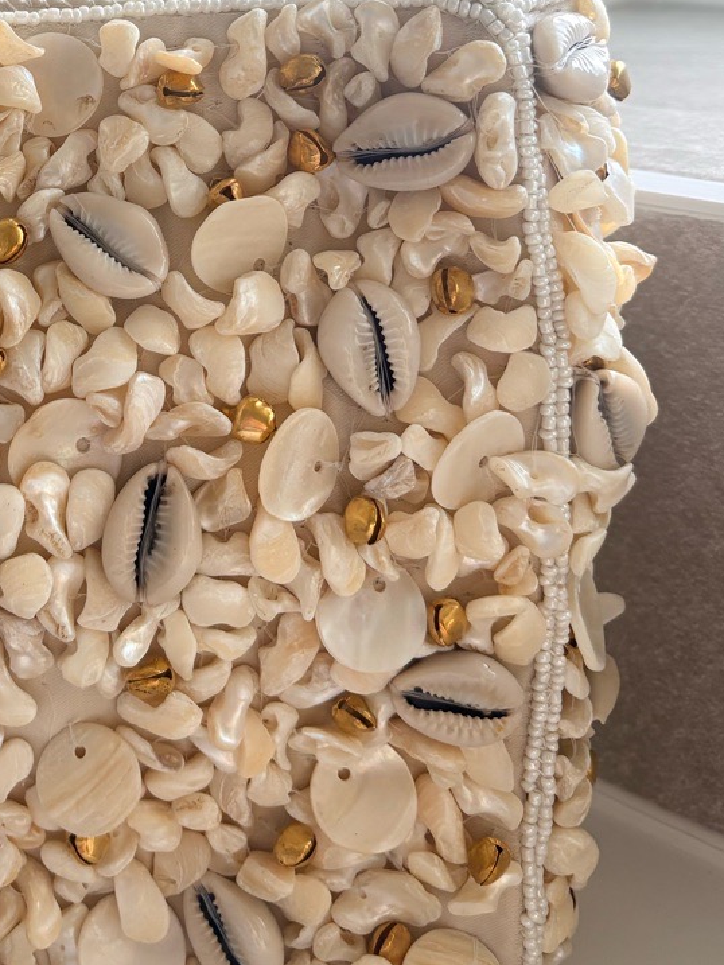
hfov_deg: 24.2
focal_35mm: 58
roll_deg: +2.8
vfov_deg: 31.9
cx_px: 11
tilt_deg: -10.5
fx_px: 1617
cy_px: 128
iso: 64
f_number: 1.6
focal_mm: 5.96
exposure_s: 1/121
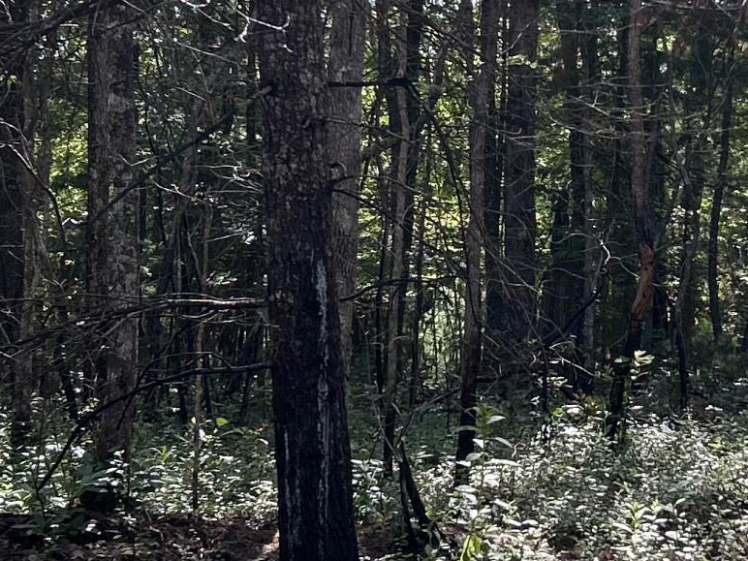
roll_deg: -1.9
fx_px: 2182
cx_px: 607
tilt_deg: +1.0
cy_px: 200
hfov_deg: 19.2
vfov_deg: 14.6
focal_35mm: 101
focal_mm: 5.7
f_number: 1.5
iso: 50
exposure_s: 1/493
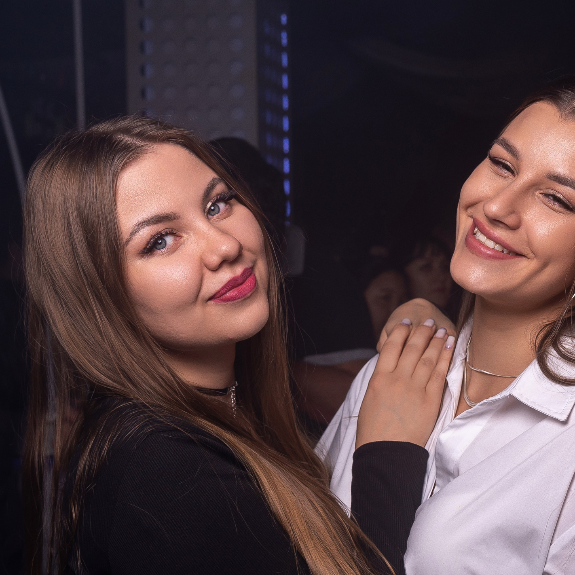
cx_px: 446
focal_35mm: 69
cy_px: 272
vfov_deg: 25.0
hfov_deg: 24.7
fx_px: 1297
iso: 100
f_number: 4.5
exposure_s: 1/160
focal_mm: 28
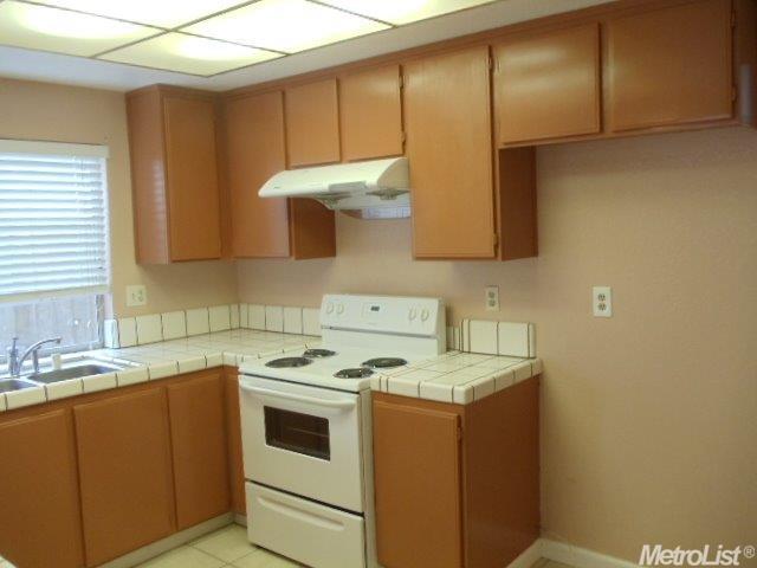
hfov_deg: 42.9
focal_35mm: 44
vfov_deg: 32.9
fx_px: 962
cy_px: 284
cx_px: 378
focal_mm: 6
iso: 200
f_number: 3.5
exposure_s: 1/30
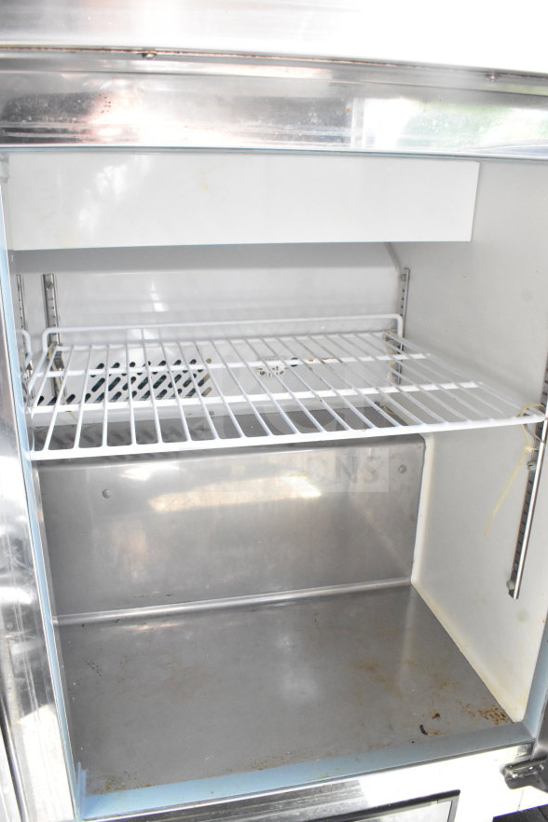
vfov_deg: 65.5
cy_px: 418
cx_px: 283
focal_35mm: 28
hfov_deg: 46.4
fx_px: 639
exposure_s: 1/400
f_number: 10
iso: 6400
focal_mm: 18
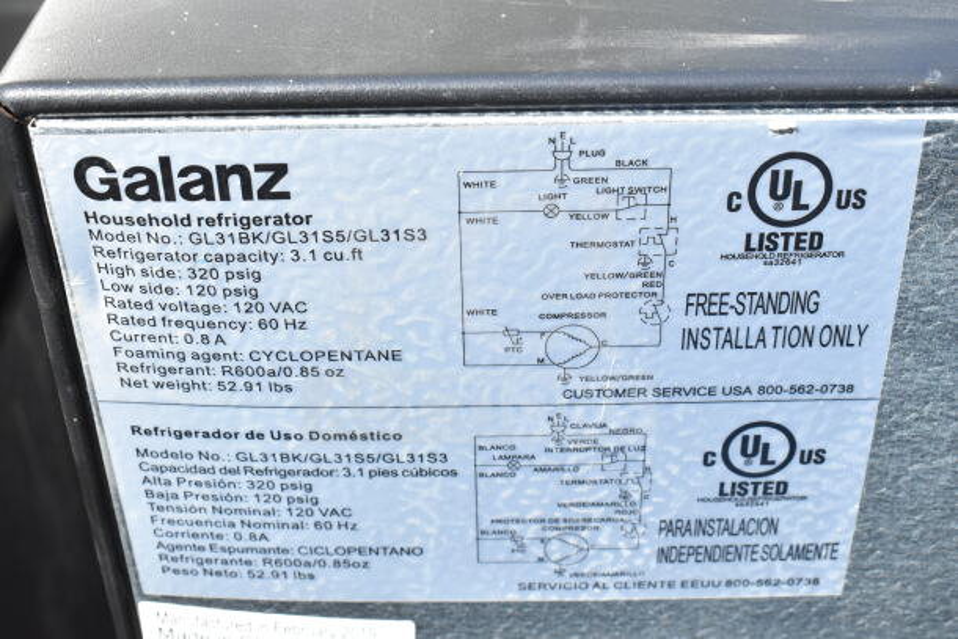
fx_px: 1357
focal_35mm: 51
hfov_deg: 38.9
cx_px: 479
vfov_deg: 26.5
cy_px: 320
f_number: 11
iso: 1600
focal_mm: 34
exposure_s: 1/500
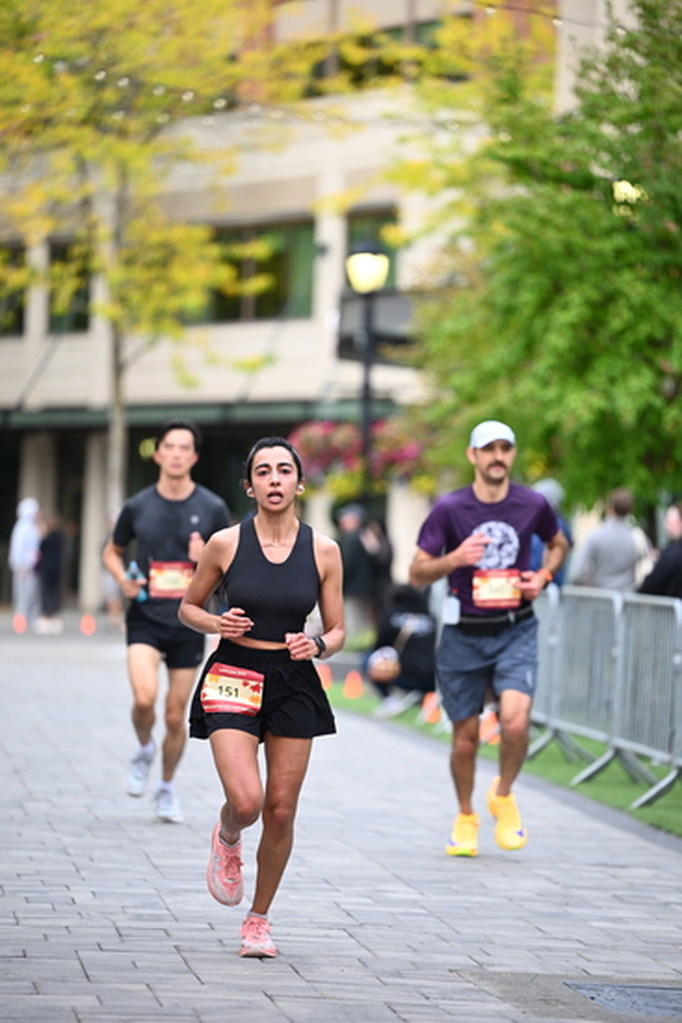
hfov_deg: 8.1
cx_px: 341
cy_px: 512
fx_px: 4827
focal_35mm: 170
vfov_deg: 12.1
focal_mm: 170
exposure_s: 1/1600
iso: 1000
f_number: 2.8
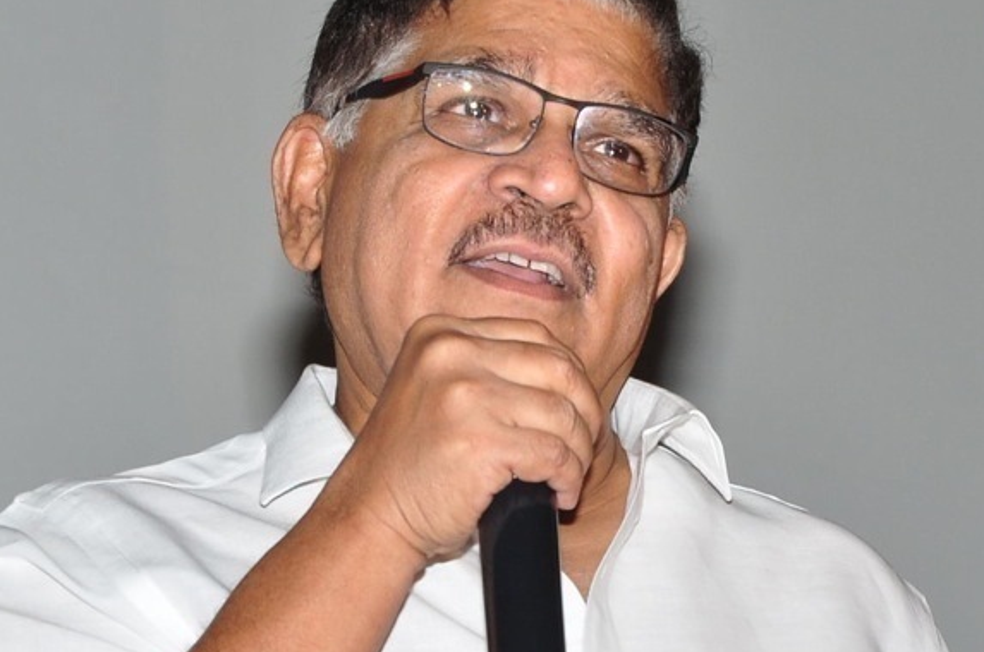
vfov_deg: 4.1
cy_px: 474
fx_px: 9006
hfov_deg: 6.3
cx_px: 604
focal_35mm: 330
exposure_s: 1/125
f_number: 9
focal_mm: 105
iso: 500
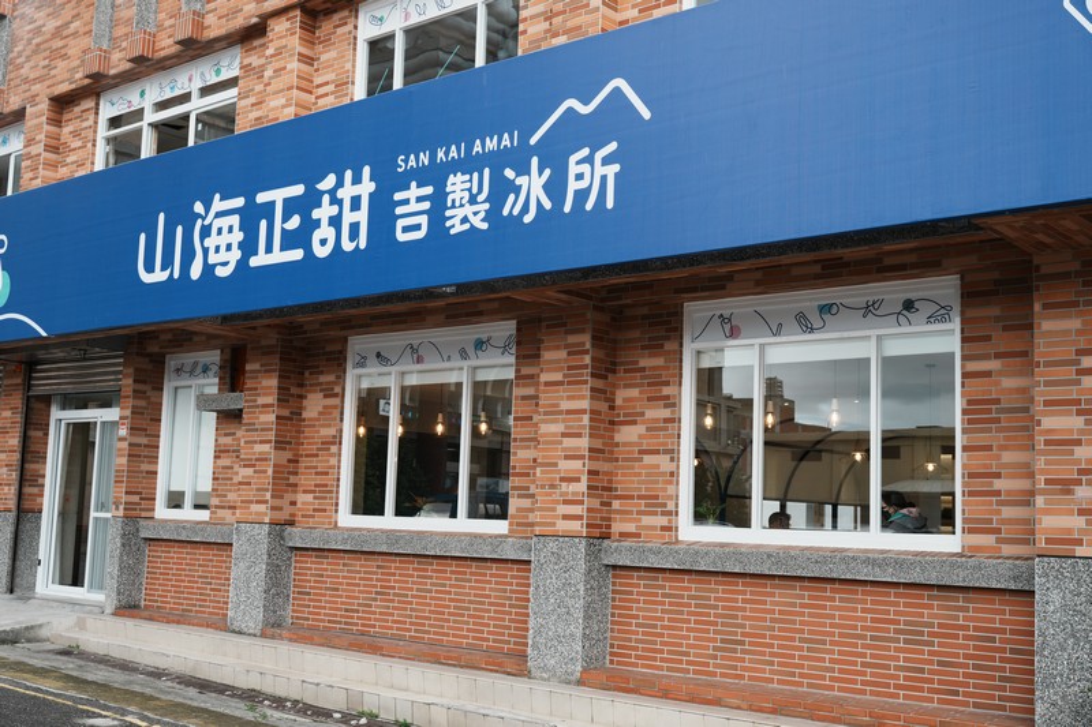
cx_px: 546
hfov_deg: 47.4
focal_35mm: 41
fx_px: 1243
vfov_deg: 32.6
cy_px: 364
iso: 250
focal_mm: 41
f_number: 5.6
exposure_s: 1/250
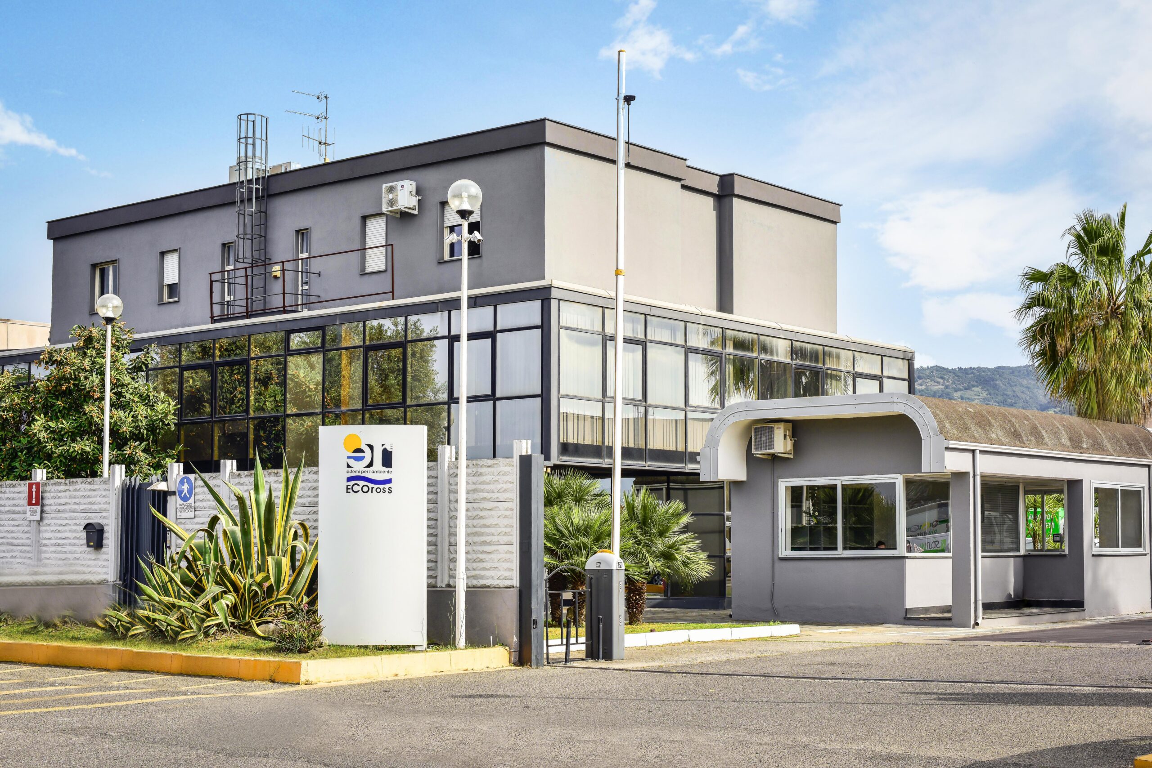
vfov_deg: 27.0
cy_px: 384
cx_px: 576
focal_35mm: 50
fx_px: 1600
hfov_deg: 39.6
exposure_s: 1/250
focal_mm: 50
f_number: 8
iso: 100
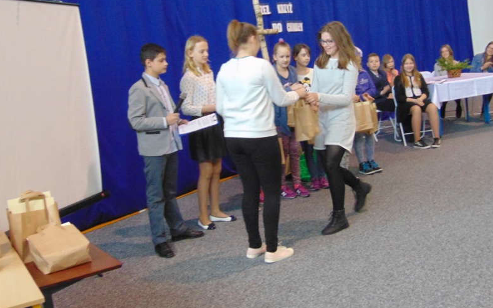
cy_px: 131
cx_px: 295
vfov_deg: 26.9
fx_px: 645
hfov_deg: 41.6
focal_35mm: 48
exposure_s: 1/30
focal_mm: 6.3
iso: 400
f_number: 3.2
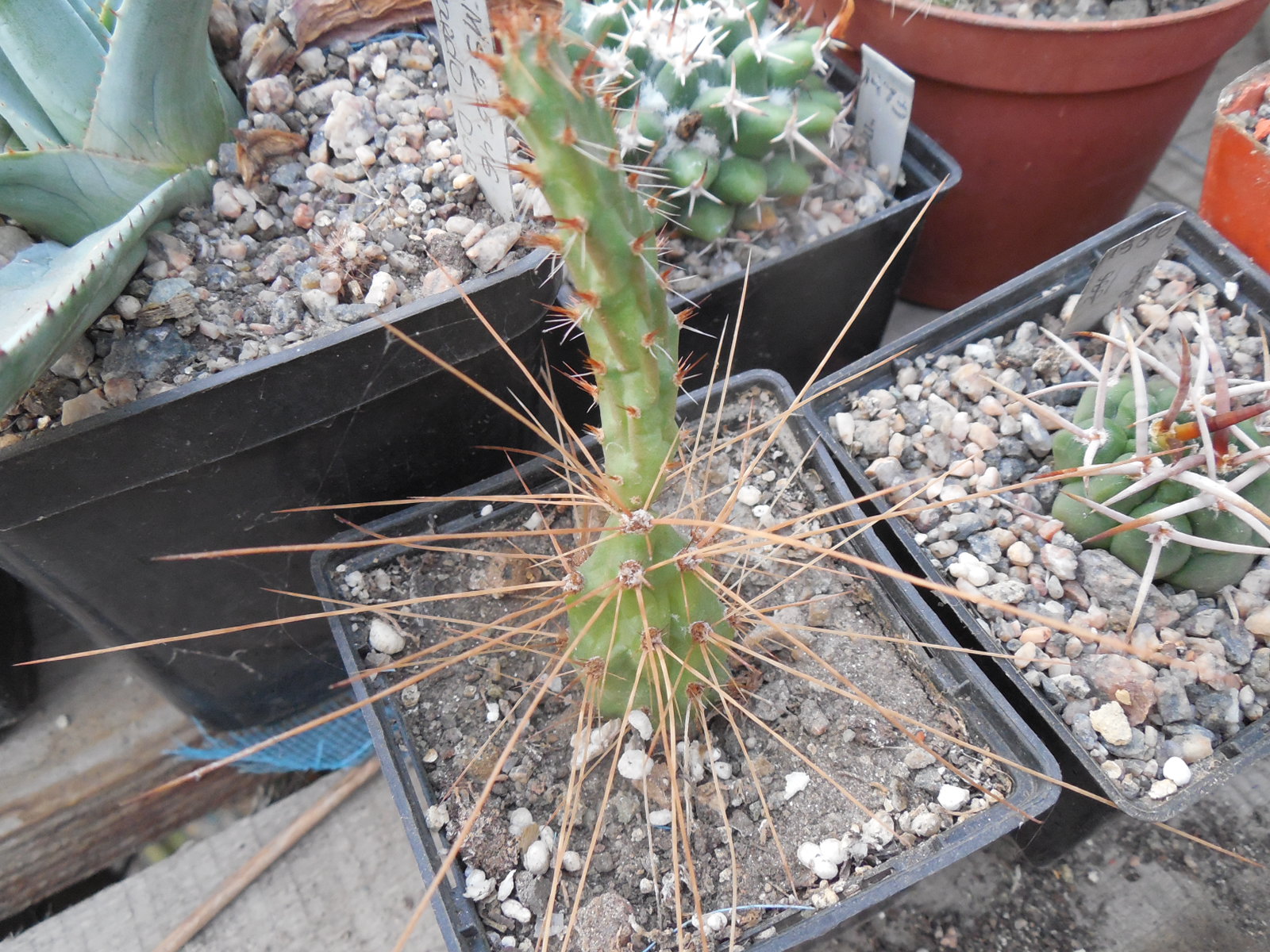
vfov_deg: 45.4
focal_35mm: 31
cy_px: 476
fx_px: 1137
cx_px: 635
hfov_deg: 58.4
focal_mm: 5.6
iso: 400
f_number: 3.6
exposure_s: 1/30
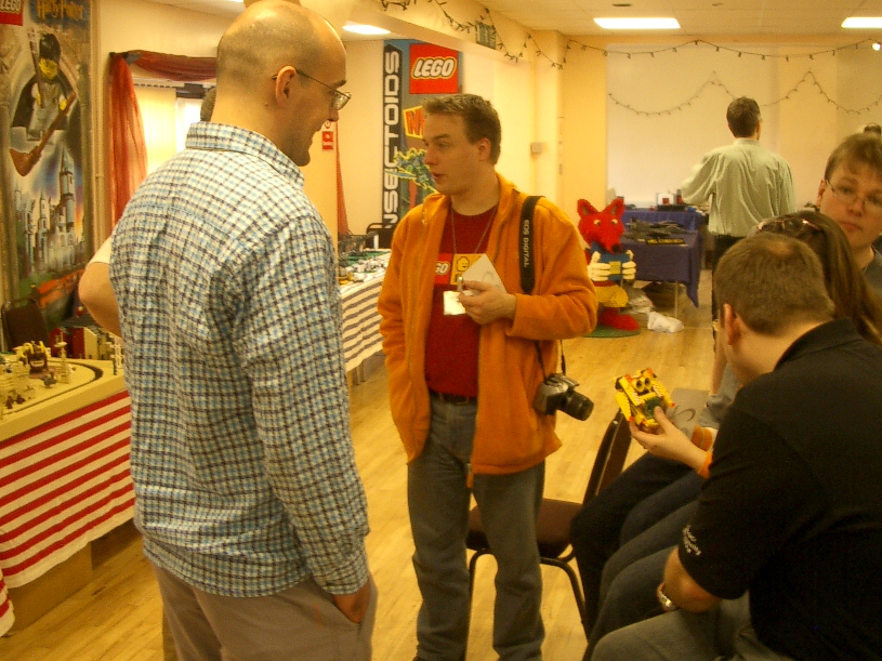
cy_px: 304
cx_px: 413
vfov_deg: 32.9
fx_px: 1121
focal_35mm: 44
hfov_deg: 42.9
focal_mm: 5.8
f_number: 2.6
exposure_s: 1/20
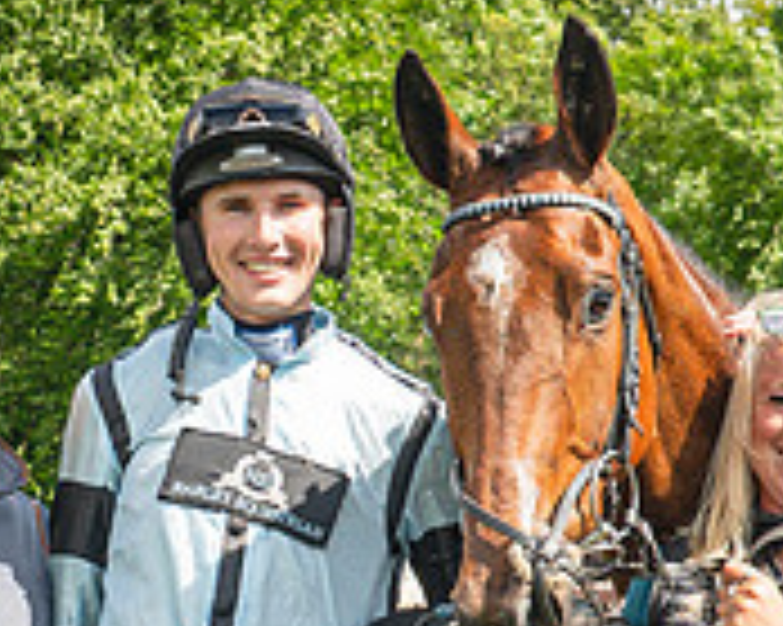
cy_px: 719
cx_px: 342
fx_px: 3497
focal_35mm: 151
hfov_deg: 12.8
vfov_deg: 10.1
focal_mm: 24
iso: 200
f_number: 5
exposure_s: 1/400
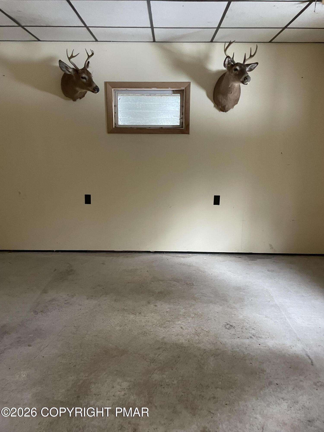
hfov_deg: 53.1
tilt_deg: -11.9
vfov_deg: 67.3
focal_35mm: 26
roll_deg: -0.7
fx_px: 324
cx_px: 162
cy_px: 216
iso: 500
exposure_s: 1/54
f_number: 1.6
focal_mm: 4.2
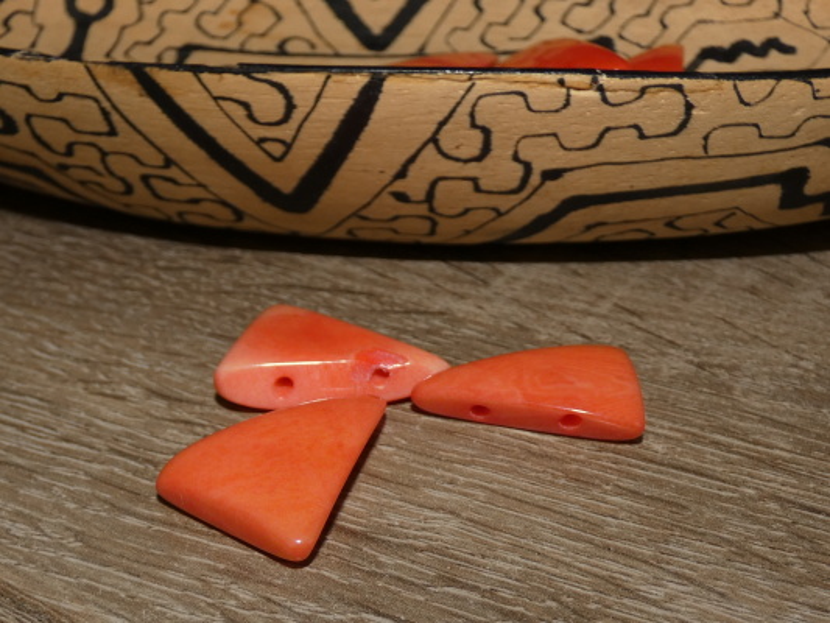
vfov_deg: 46.8
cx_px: 415
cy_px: 312
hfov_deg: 60.0
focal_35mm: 30
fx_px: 719
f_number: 3.3
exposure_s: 1/125
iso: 100
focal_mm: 5.3
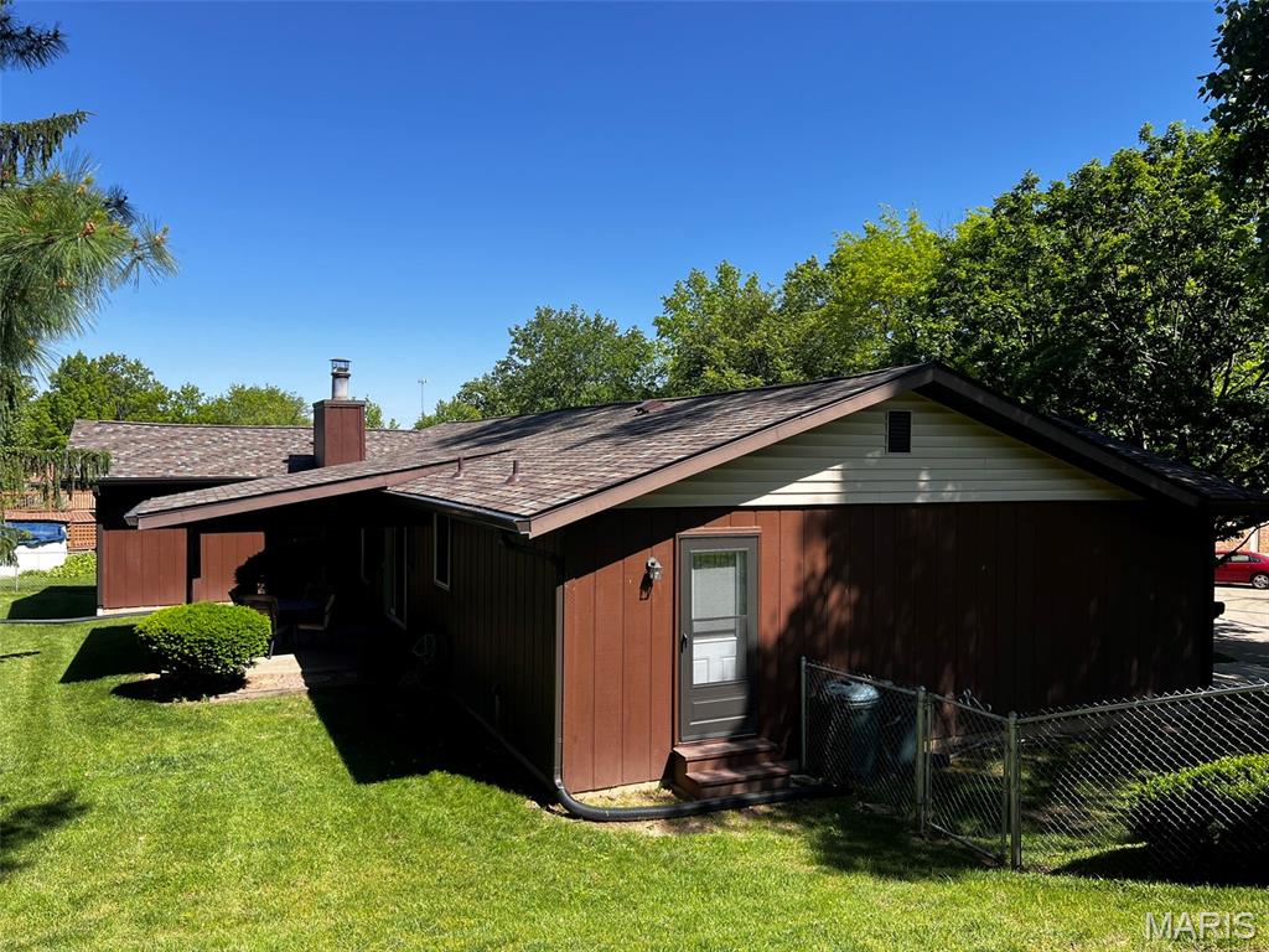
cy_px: 476
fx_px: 953
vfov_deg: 53.1
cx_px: 634
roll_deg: -0.3
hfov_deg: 67.3
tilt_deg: -0.9
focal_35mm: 26
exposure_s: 1/2457
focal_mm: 5.7
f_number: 1.5
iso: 50
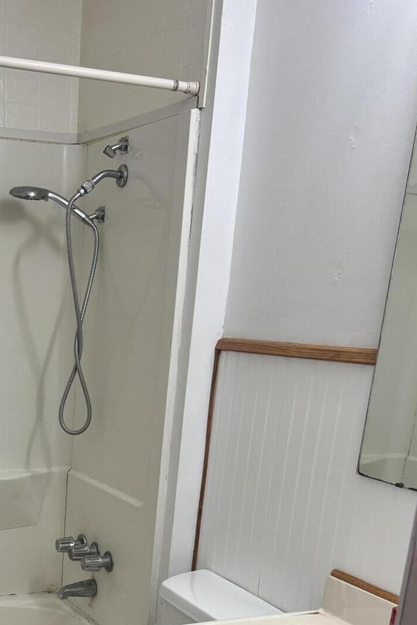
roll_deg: -3.0
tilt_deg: -18.6
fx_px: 817
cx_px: 39
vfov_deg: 38.8
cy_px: 570
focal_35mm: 47
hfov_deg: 27.6
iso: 125
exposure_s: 1/120
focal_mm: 6.76
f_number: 1.78
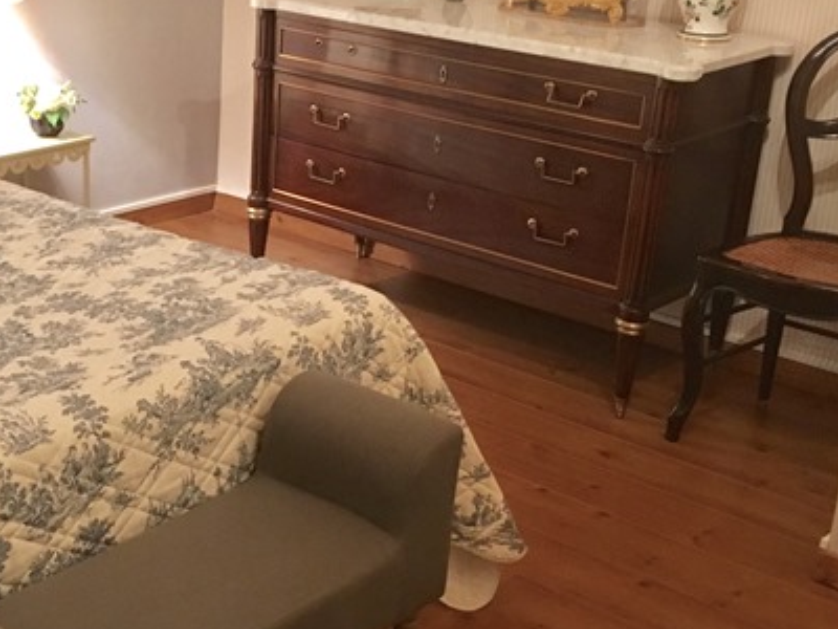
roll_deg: -2.7
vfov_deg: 25.2
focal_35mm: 58
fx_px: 1404
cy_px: 333
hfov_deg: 32.8
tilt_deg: -20.8
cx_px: 241
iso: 400
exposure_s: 1/17
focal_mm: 4.15
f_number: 2.2
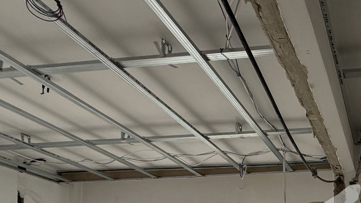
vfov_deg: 27.2
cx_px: 361
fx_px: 325
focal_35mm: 34
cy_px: 283
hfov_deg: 48.0
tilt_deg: +1.7
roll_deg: +0.1
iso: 64
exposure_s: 1/197
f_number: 2.2
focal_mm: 2.22
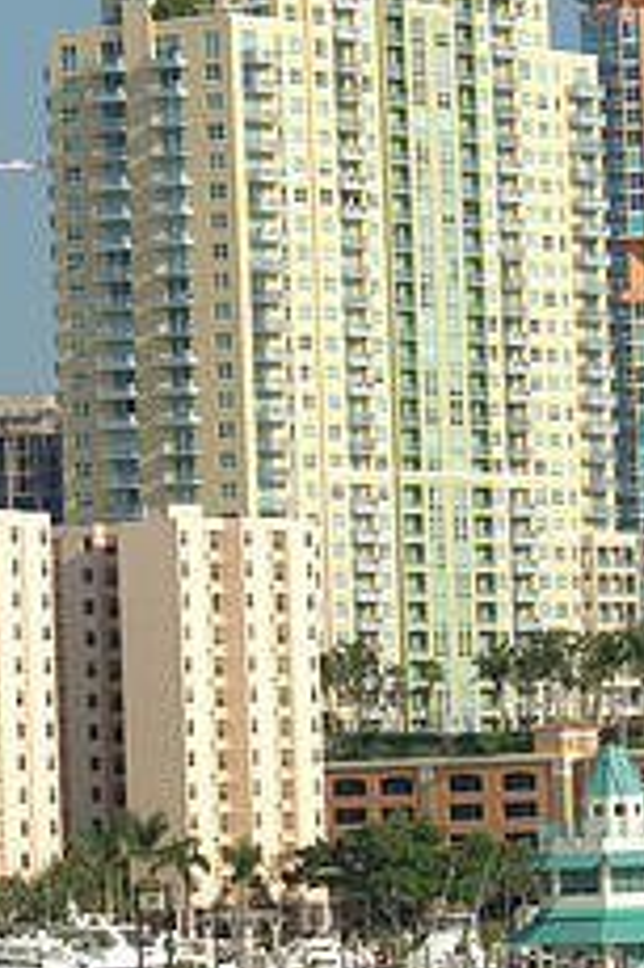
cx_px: -74
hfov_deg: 4.5
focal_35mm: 302
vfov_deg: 6.8
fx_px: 8115
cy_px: 640
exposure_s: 1/250
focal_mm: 80
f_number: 8
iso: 100
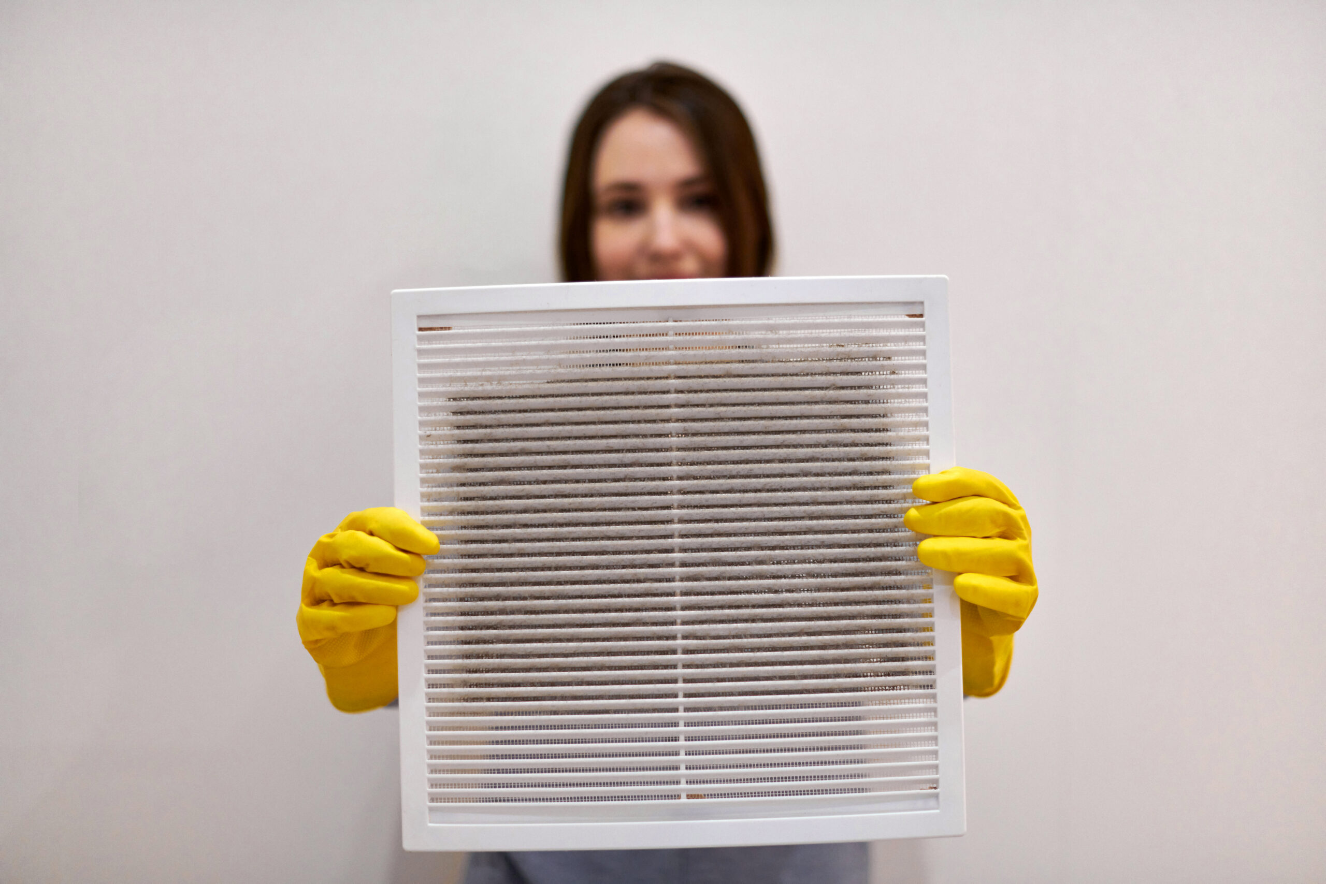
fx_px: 1842
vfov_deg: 27.0
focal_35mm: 50
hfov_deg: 39.6
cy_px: 442
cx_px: 663
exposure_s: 1/400
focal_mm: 50
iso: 640
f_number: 1.6
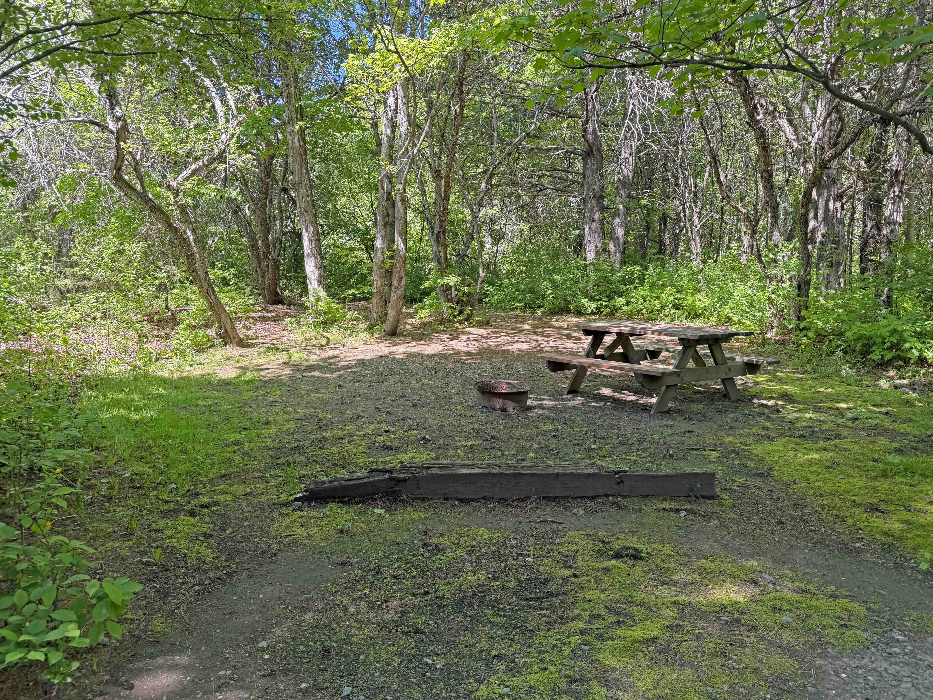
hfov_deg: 69.4
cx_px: 484
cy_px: 362
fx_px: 674
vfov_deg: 54.9
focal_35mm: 25
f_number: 1.78
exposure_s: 1/217
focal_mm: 6.76
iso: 80
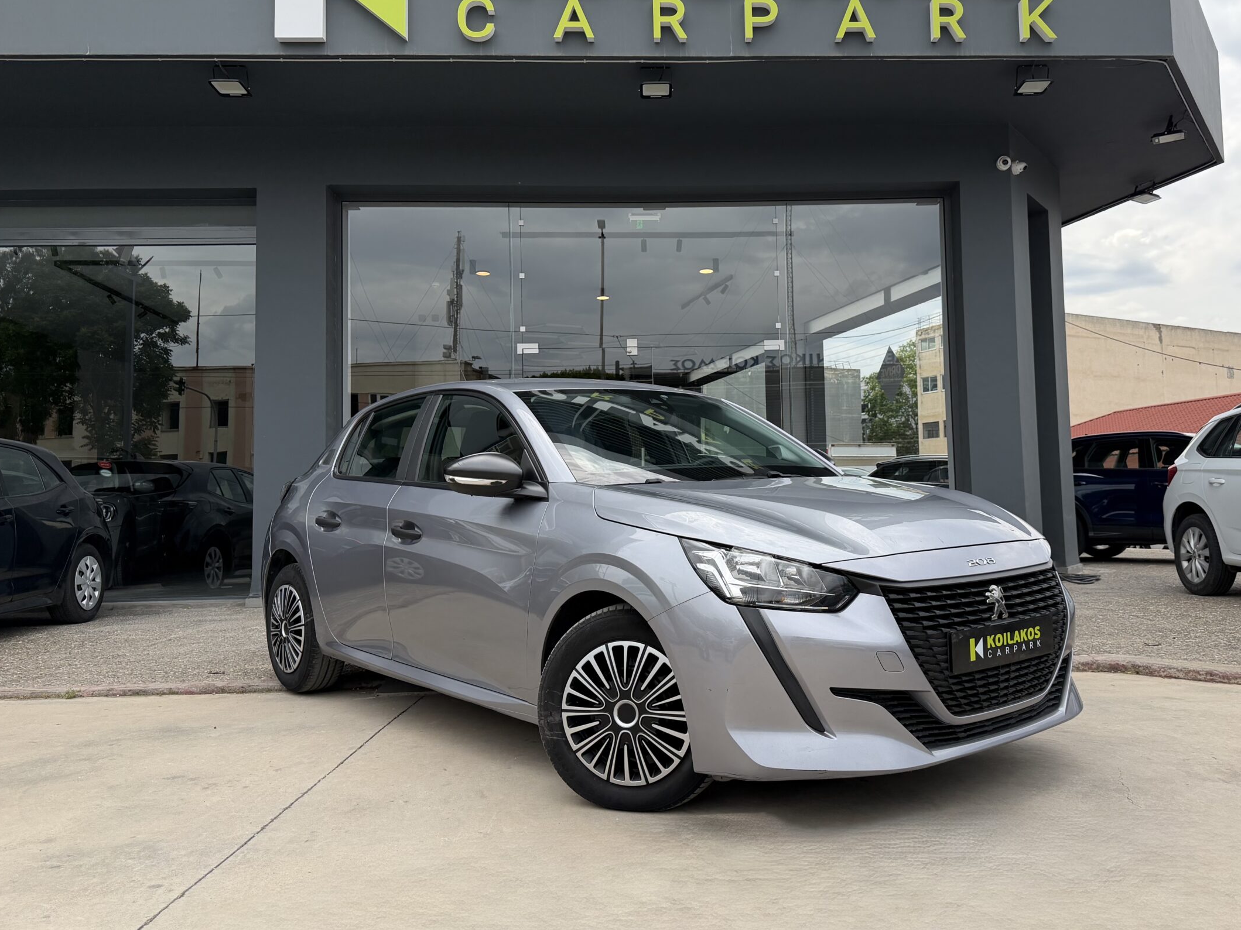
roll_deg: +1.5
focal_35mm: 29
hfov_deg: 61.5
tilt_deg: +4.4
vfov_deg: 48.2
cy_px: 425
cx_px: 697
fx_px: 1040
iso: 100
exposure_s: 1/3759
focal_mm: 6.76
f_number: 1.78
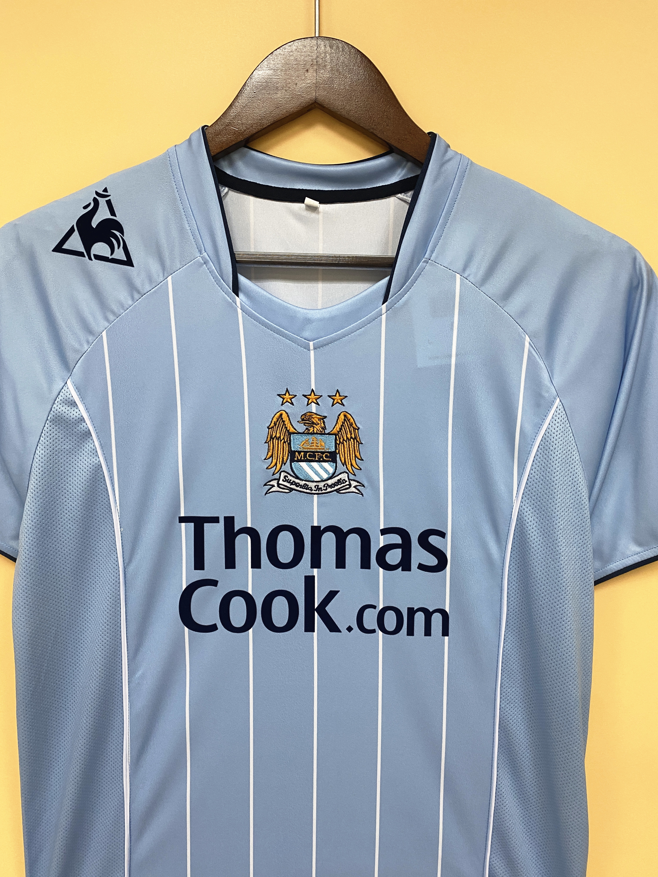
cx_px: 329
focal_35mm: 26
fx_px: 659
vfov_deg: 67.3
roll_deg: -1.2
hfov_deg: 53.1
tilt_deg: -7.3
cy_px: 438
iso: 125
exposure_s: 1/50
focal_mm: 4.25
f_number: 1.8
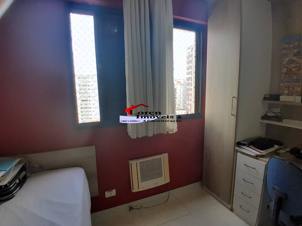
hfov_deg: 91.0
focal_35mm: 17
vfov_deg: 74.7
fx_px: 148
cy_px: 113
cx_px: 151
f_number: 2.2
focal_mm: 1.46
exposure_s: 1/100
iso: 64
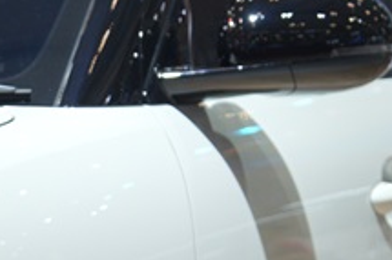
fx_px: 3525
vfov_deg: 4.2
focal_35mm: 324
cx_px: -228
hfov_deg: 6.3
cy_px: 305
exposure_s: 1/200
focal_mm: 58
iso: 400
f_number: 2.8
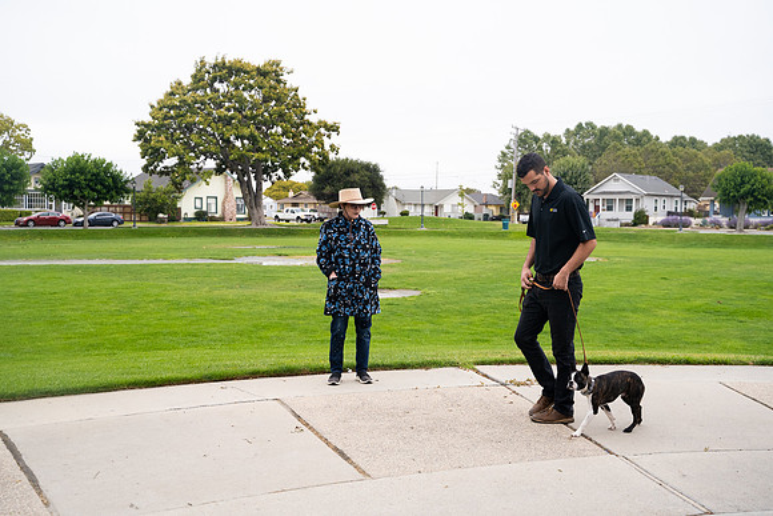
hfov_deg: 51.9
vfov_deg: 36.0
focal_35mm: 37
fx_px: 795
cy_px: 258
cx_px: 386
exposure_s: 1/500
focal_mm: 37
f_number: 4
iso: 640
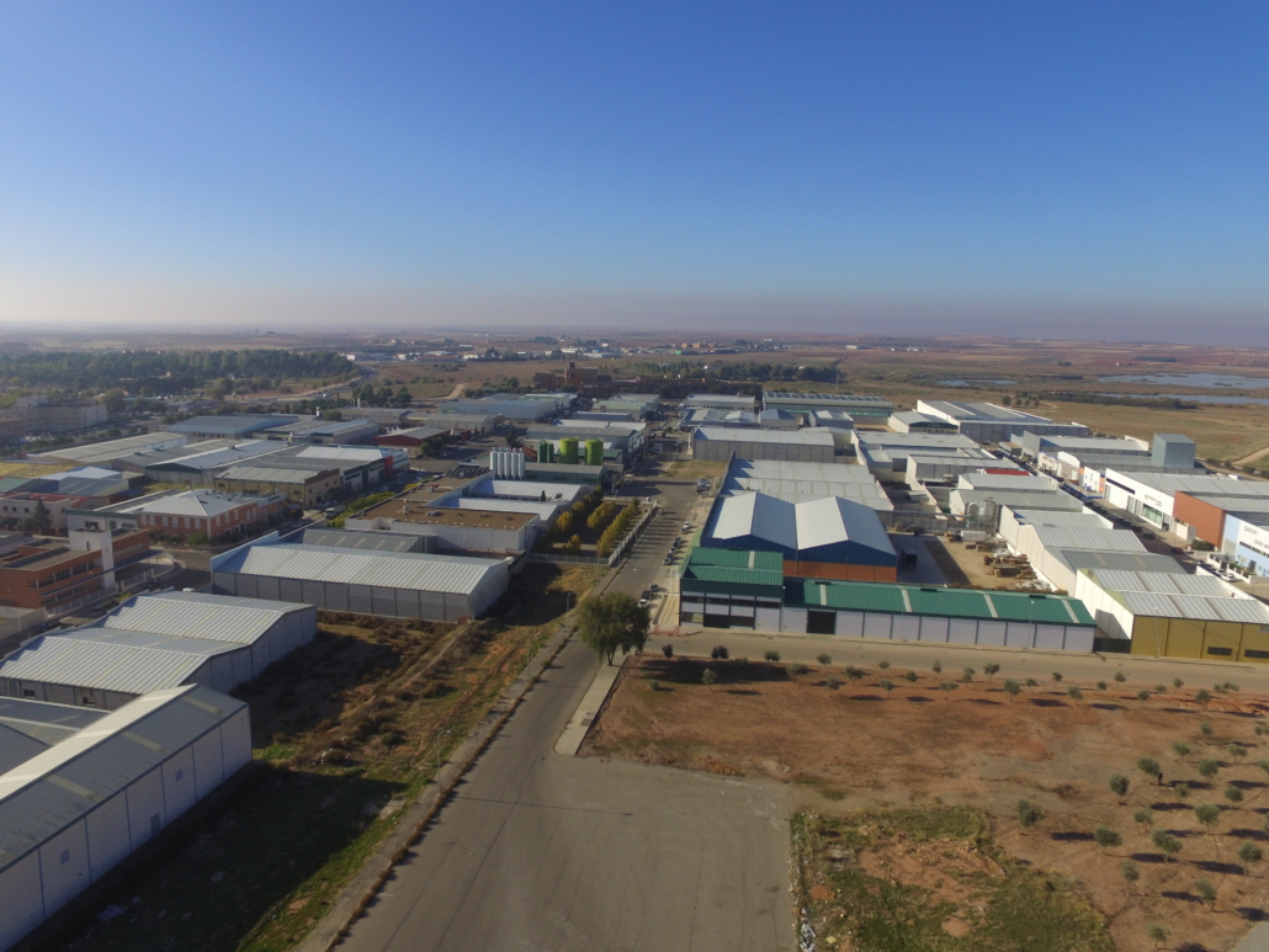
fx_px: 733
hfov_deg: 81.7
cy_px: 476
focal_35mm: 20
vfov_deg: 66.0
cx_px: 634
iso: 100
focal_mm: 3.61
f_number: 2.8
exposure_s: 1/1779
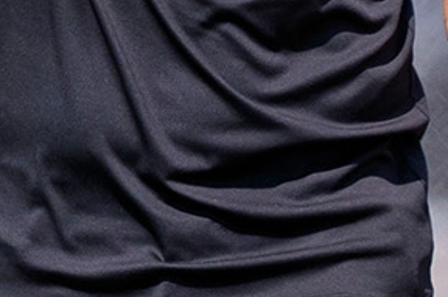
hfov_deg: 0.5
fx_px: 51086
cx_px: -196
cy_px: -132
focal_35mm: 4112
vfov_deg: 0.3
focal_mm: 493
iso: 1250
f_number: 6.3
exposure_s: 1/3200
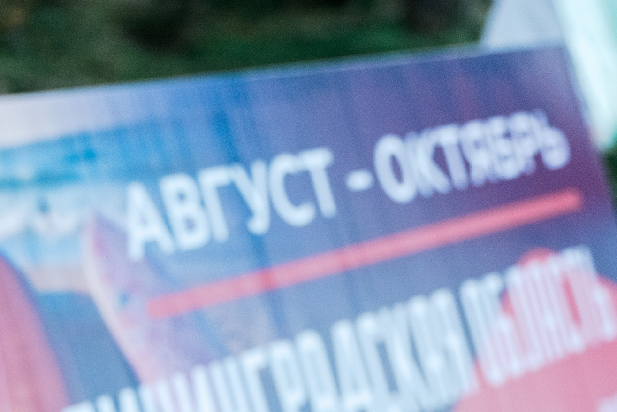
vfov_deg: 12.5
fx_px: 1868
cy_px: 382
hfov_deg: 18.6
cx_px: 111
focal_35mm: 109
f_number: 4
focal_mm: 37.6
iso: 640
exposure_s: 1/950
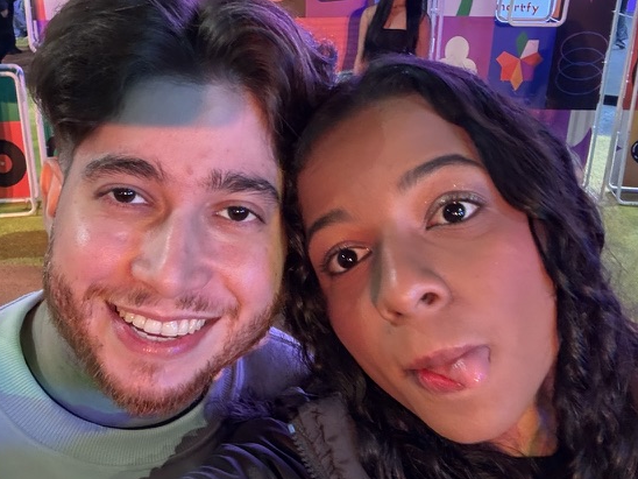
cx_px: 285
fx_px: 793
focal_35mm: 43
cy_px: 270
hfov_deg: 43.8
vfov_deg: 33.6
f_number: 1.9
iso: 320
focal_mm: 2.69
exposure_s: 1/30
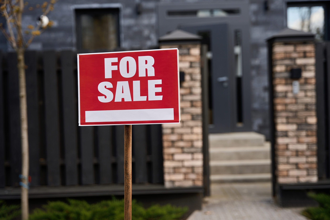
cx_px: 168
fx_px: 422
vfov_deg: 29.3
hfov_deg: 42.7
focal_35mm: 46
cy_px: 109
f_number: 2.8
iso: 160
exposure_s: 1/640
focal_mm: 45
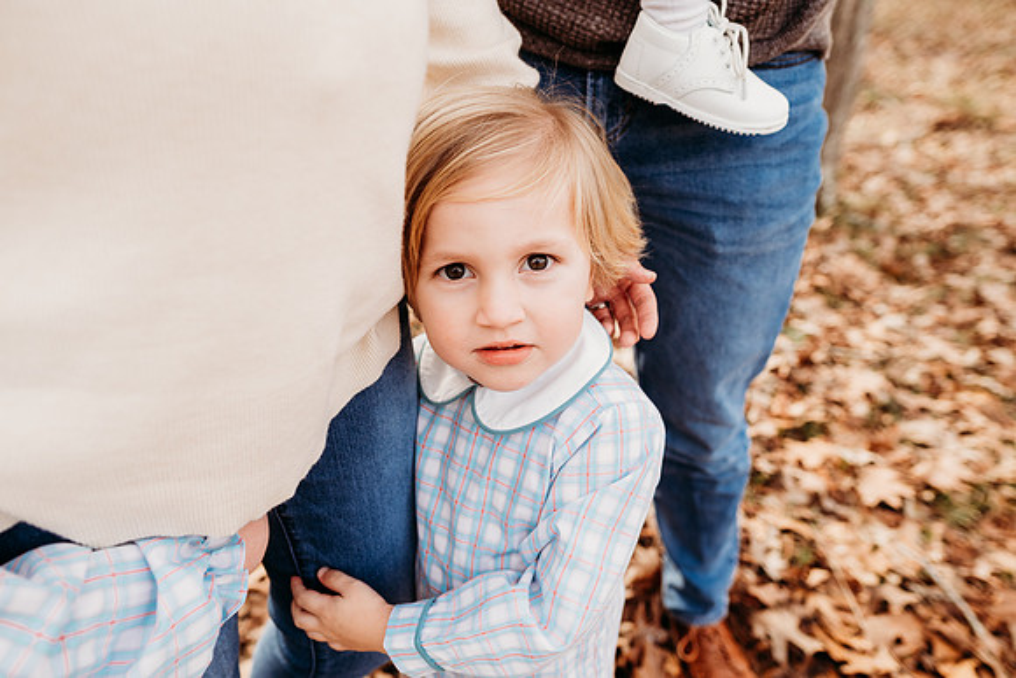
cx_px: 508
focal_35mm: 24
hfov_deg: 73.7
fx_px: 677
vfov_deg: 53.2
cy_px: 339
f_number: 3.2
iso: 100
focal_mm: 24
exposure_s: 1/250
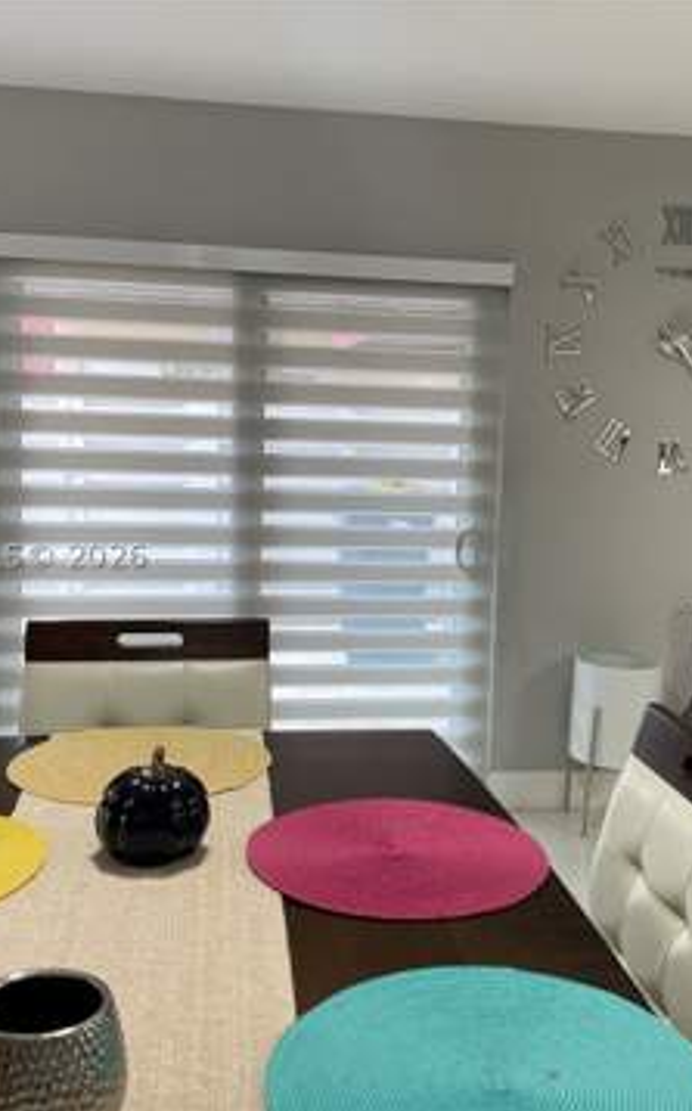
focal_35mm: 37
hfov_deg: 34.2
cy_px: 556
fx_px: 1119
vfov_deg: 52.8
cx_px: 431
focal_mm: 4.2
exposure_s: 1/120
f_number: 1.6
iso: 125
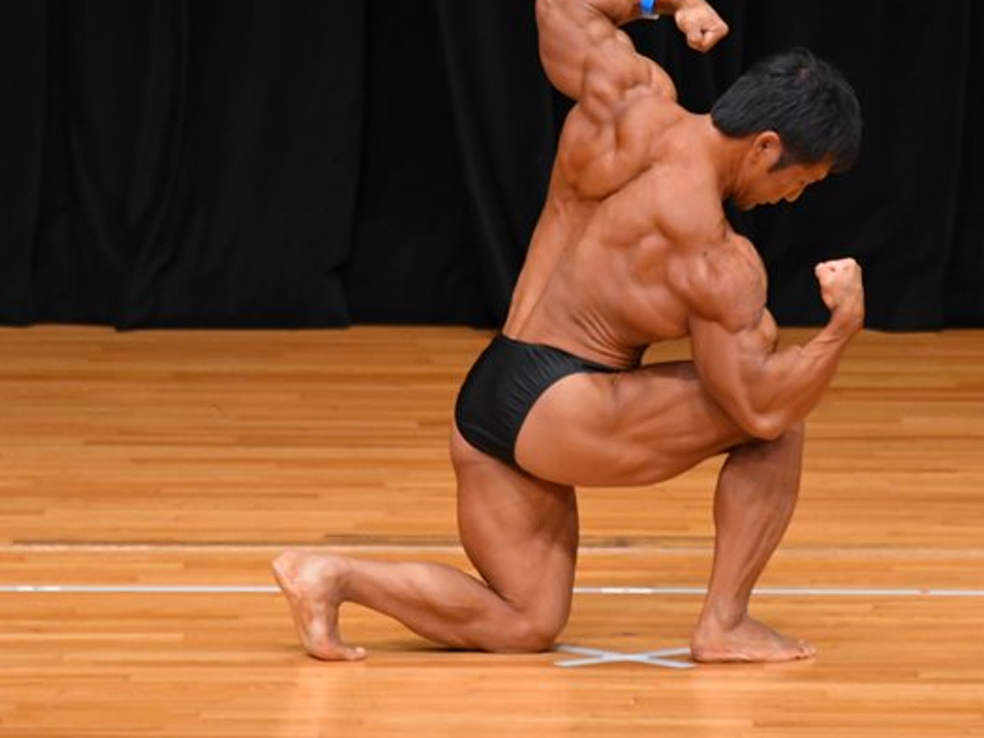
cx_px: 576
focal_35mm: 490
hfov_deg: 4.0
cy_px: 306
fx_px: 13929
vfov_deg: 3.0
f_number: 5.6
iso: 3200
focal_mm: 230
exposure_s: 1/400
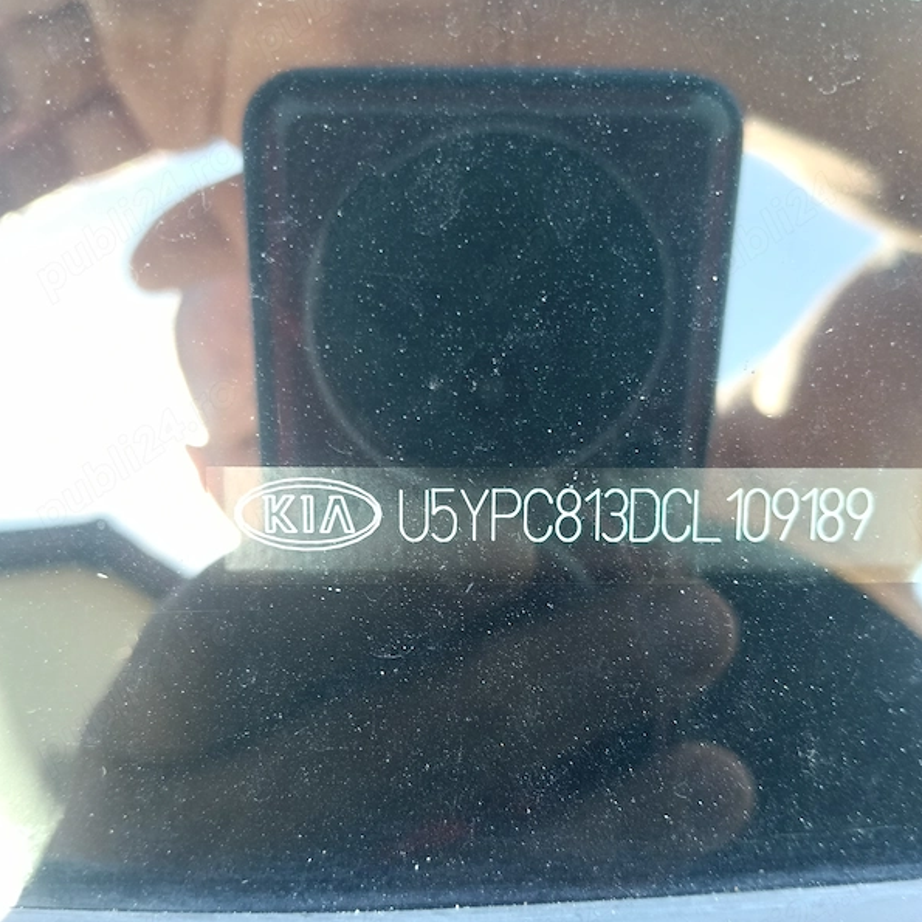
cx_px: 462
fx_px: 964
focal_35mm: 32
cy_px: 503
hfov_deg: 51.1
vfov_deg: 51.0
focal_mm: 3.98
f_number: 1.8
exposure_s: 1/33.3
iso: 200
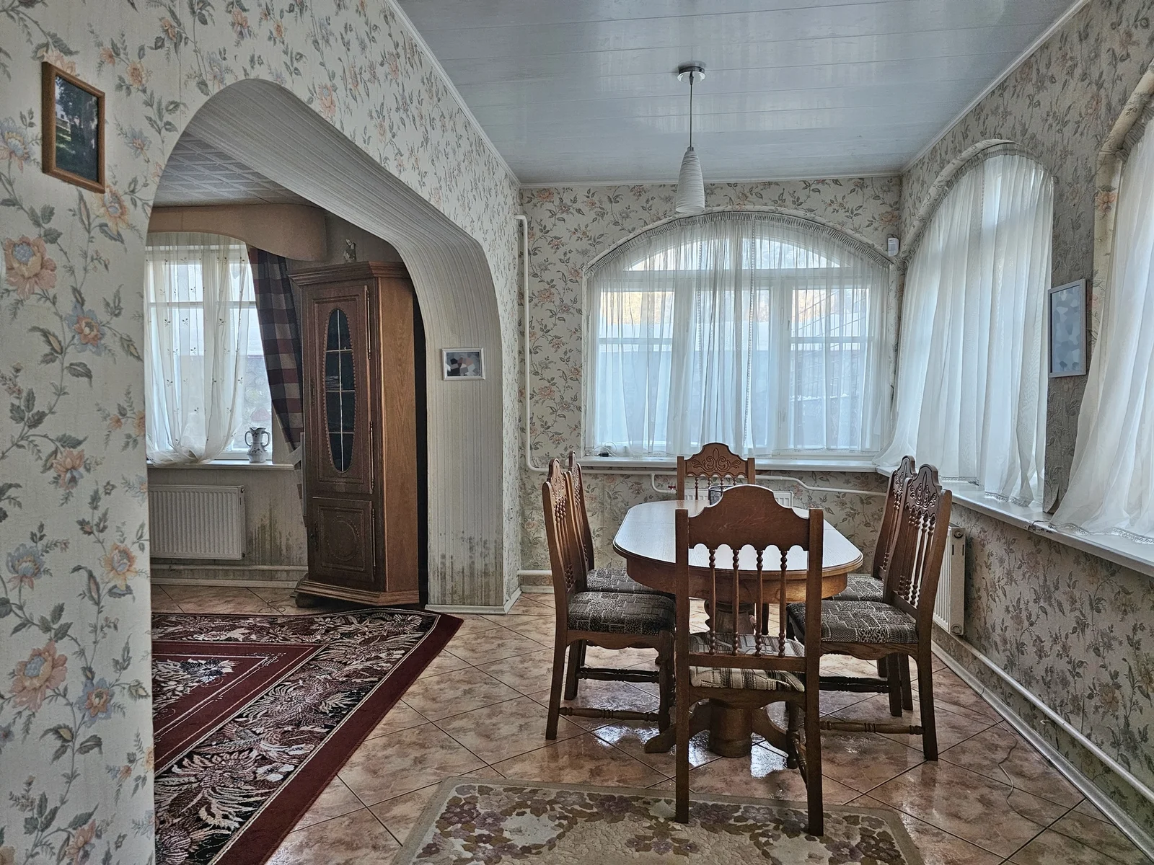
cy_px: 432
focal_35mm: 23
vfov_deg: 58.9
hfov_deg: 73.9
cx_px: 577
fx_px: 767
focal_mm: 6.3
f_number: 1.7
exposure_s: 1/120
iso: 400
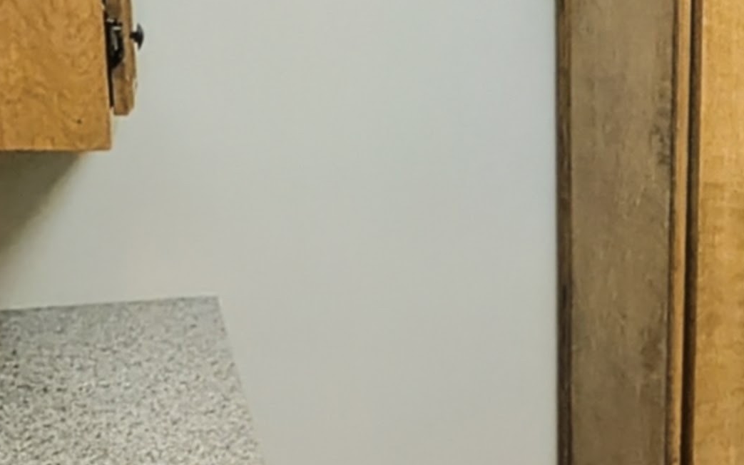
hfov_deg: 33.1
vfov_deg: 23.1
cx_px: 752
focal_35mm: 56
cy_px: 272
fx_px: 1136
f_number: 2.2
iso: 58
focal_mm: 1.85
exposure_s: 1/120
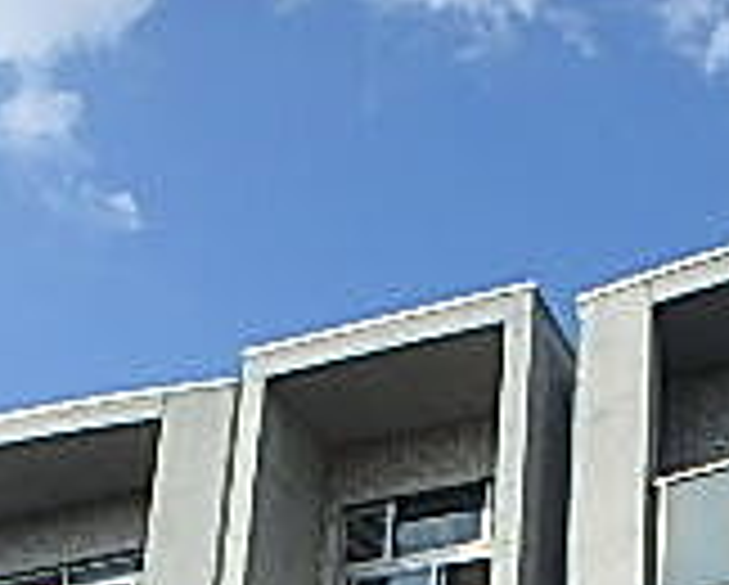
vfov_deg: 15.9
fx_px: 1750
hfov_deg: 23.3
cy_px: 1076
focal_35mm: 81
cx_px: 562
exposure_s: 1/1000
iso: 125
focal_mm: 3.7
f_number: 3.5
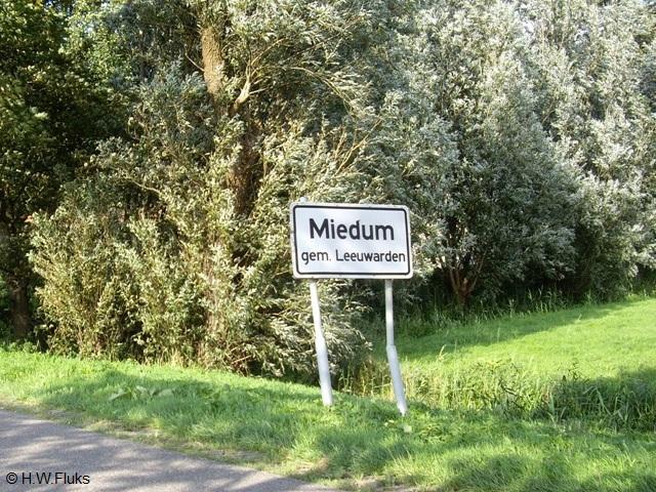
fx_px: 720
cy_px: 246
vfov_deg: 37.7
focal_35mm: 38
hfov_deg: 49.0
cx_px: 328
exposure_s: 1/320
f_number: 2.8
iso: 64
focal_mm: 7.9
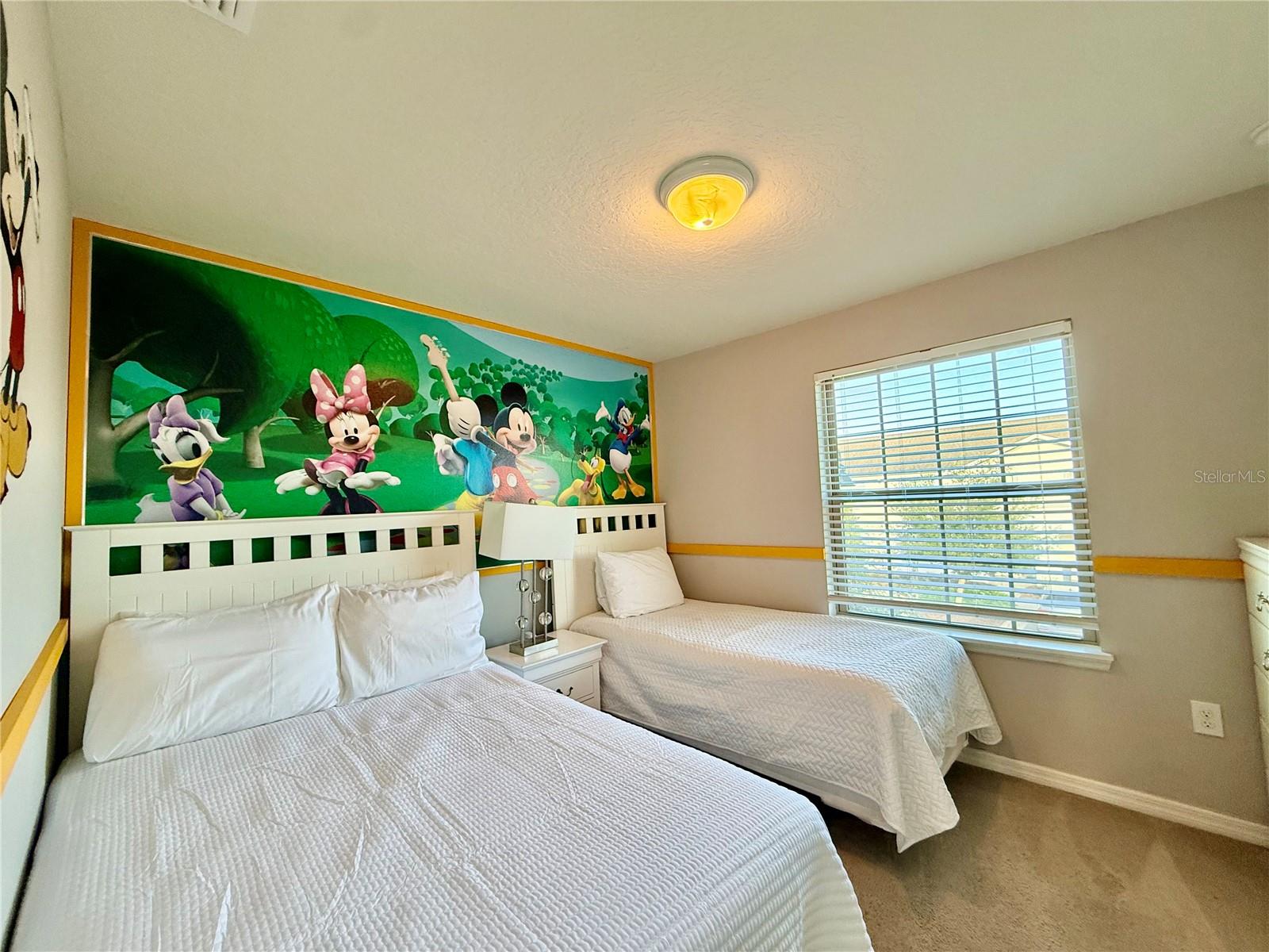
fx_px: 513
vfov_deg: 85.7
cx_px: 634
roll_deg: +2.5
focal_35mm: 14
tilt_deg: +3.2
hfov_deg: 102.1
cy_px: 476
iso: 200
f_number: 2.2
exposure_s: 1/120
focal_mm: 2.22
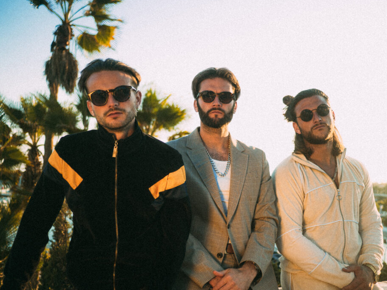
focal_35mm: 45
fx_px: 503
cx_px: 204
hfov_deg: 42.1
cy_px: 160
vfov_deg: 32.2
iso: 100
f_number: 1.7
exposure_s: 1/2000
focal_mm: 20
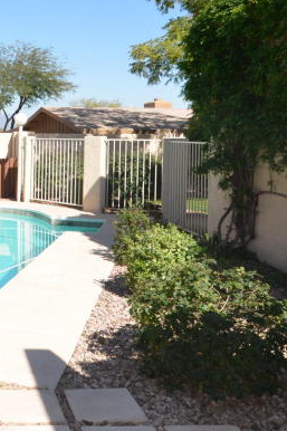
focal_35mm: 45
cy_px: 146
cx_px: -39
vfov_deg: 43.1
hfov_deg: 27.1
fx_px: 539
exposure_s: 1/250
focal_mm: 10
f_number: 7.1
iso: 100
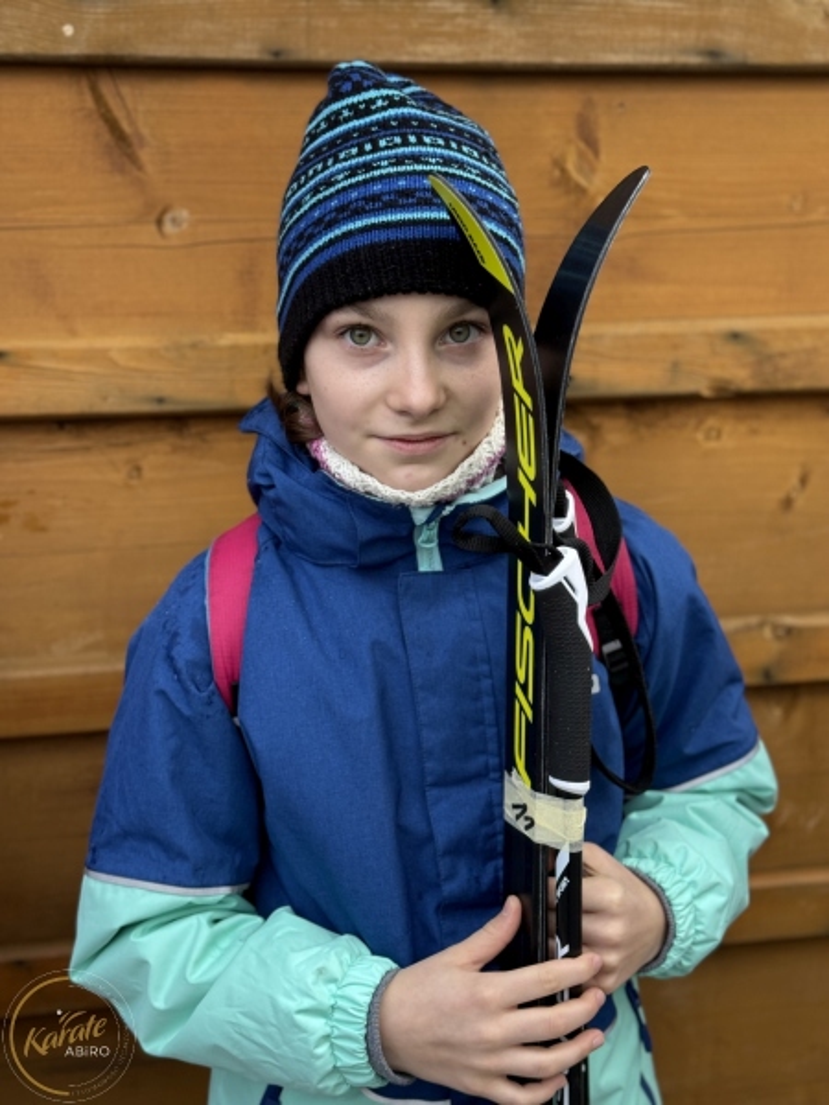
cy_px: 552
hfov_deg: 30.3
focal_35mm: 48
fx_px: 1533
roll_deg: +0.2
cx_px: 414
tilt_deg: -15.1
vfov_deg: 39.7
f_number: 1.78
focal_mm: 6.86
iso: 80
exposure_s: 1/121
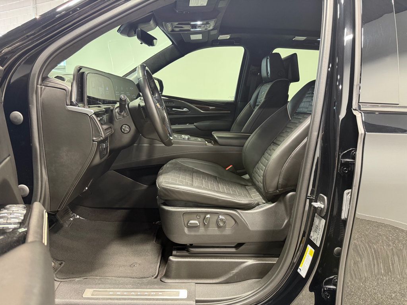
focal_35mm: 24
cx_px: 204
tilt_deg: -8.9
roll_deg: -2.8
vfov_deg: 56.8
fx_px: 282
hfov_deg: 71.6
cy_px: 152
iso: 320
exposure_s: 1/60
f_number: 1.78
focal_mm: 6.76
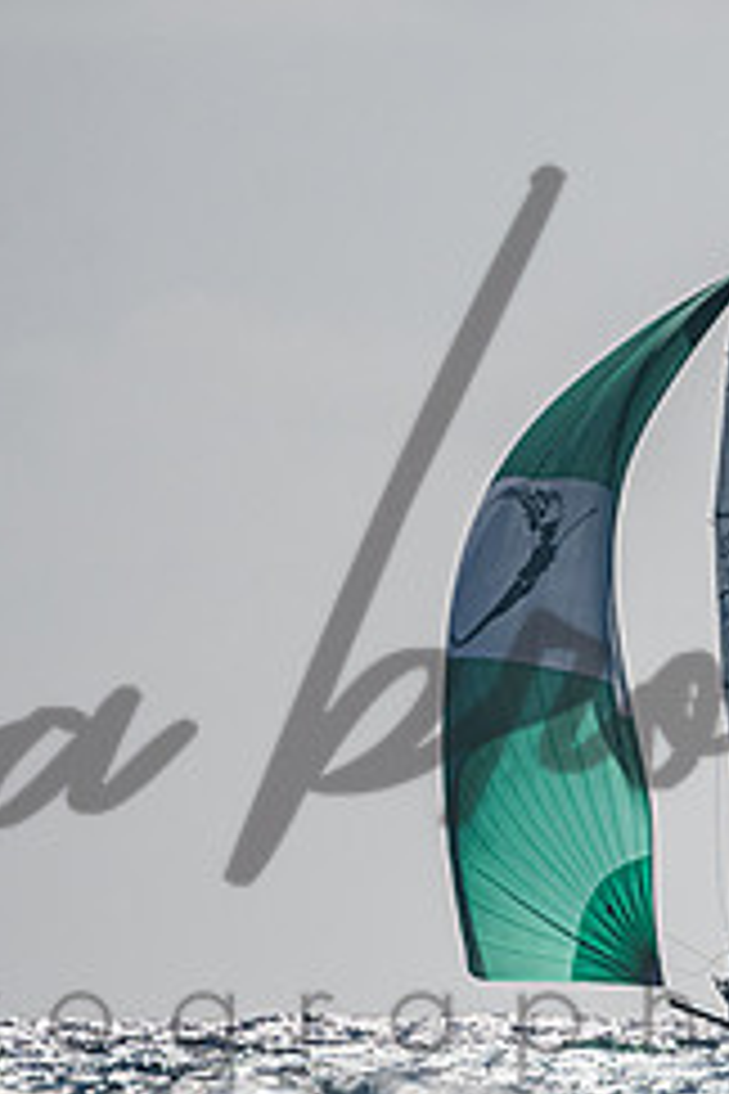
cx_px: 957
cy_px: 530
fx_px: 38695
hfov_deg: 1.1
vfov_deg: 1.6
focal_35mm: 1274
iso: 320
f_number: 6.3
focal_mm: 400
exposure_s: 1/8000
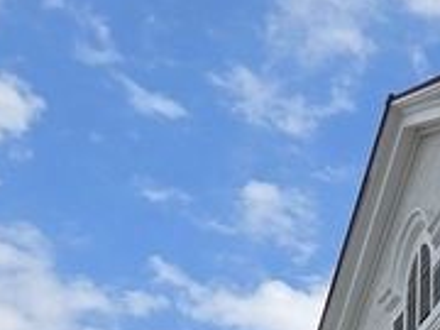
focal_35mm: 102
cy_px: 645
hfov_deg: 16.8
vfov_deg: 12.8
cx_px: 721
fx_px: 1297
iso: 25
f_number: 1.8
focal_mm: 5.4
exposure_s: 1/1501
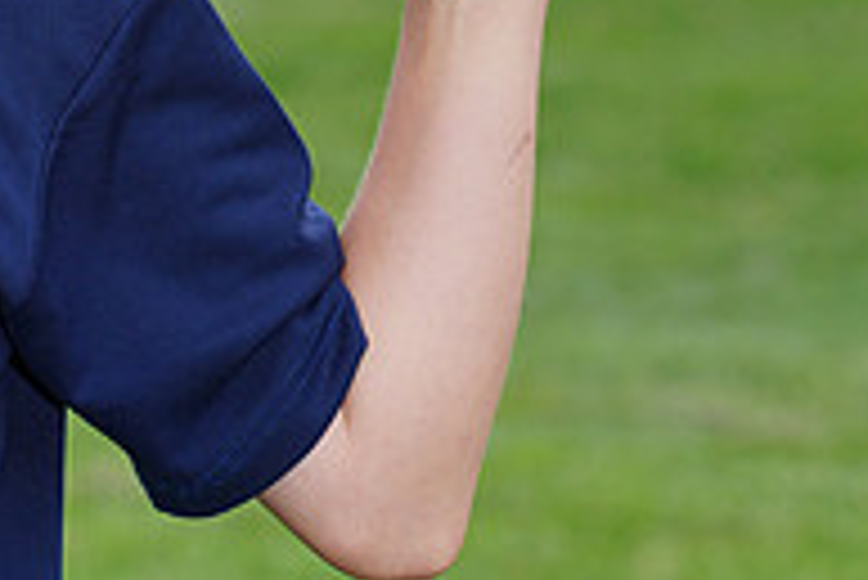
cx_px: -247
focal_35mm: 558
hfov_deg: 3.7
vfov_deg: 2.5
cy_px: -241
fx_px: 13464
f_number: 9
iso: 200
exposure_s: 1/250
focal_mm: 186
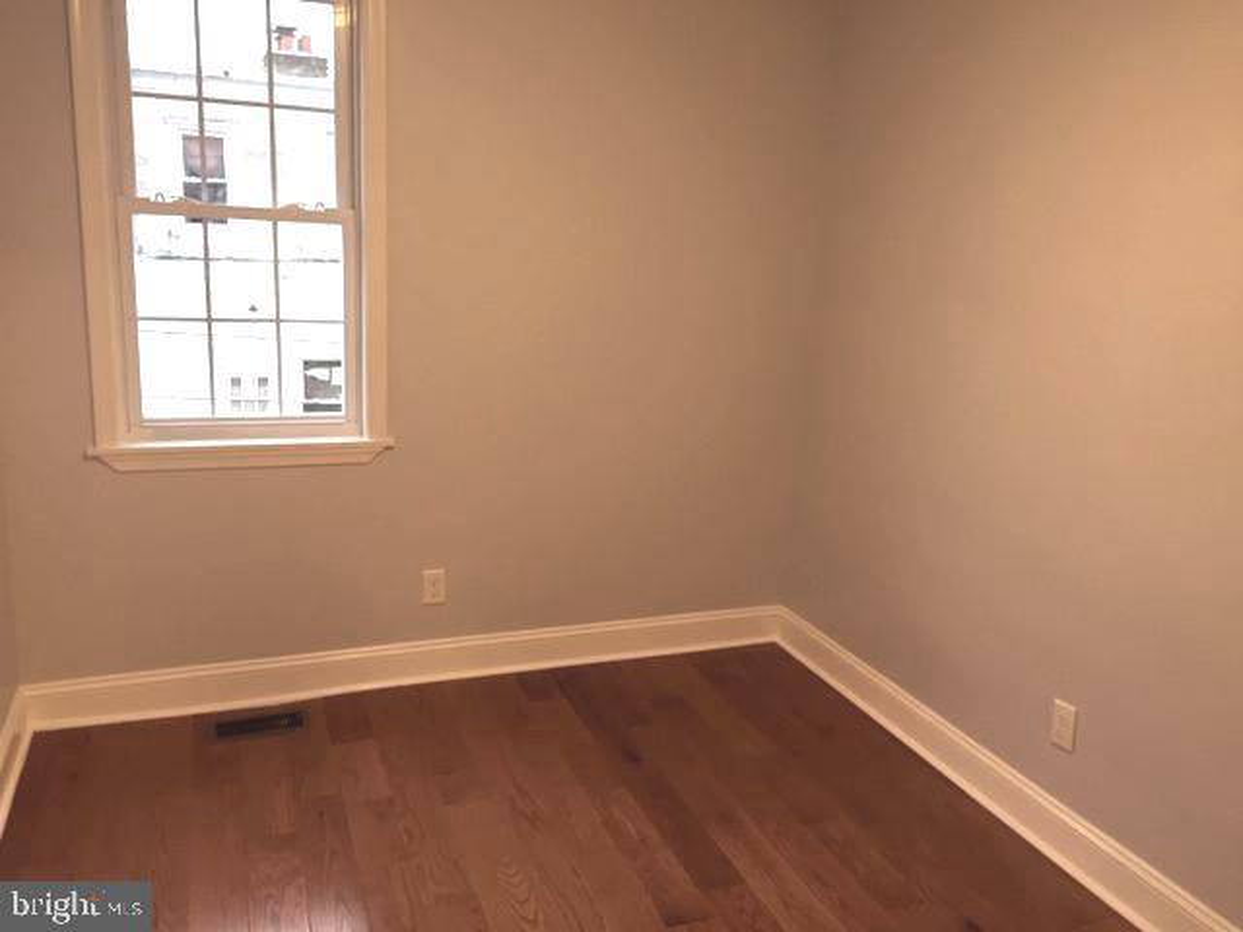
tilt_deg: -13.5
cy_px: 466
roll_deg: -4.5
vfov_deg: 48.2
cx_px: 622
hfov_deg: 61.7
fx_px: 1041
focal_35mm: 29
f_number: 2.2
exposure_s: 1/30
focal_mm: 4.15
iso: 64
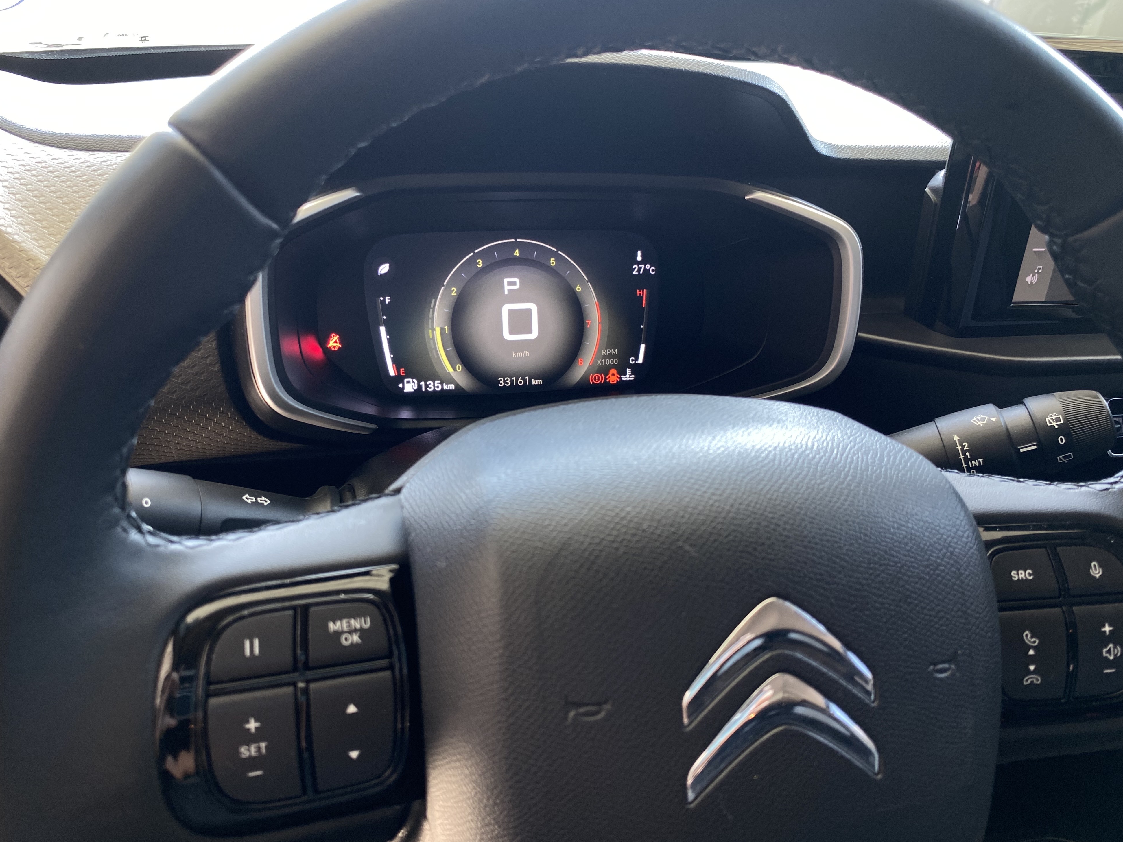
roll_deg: -4.1
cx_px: 548
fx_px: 876
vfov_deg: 51.4
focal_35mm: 27
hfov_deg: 65.3
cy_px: 425
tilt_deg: -31.7
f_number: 1.8
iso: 100
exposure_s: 1/121
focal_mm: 4.25
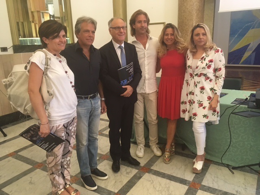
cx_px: 130
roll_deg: +0.7
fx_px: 218
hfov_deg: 61.7
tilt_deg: -16.6
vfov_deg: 48.2
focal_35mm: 29
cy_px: 98
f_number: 2.2
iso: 160
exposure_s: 1/33
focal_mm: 4.15
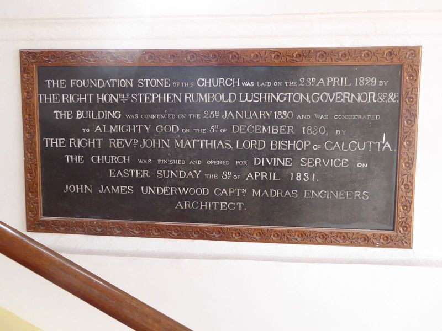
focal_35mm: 34
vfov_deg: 41.8
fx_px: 434
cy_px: 166
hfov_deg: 54.0
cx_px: 221
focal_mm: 5.8
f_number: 3.6
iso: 400
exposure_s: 1/60
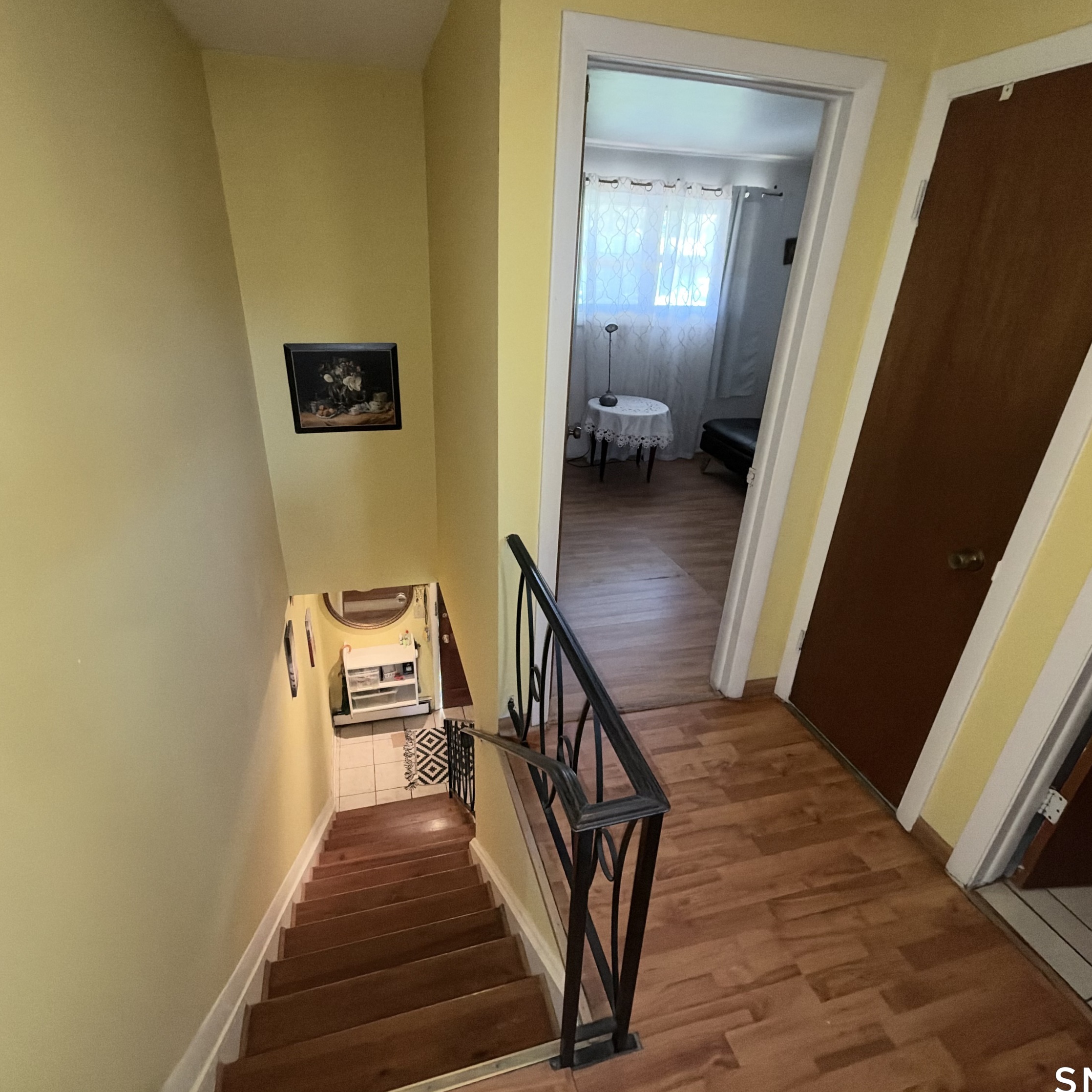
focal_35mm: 17
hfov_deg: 83.9
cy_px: 544
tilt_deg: -26.1
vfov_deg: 84.0
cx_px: 528
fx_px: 607
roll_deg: -2.0
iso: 200
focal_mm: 2.22
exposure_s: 1/60
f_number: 2.2
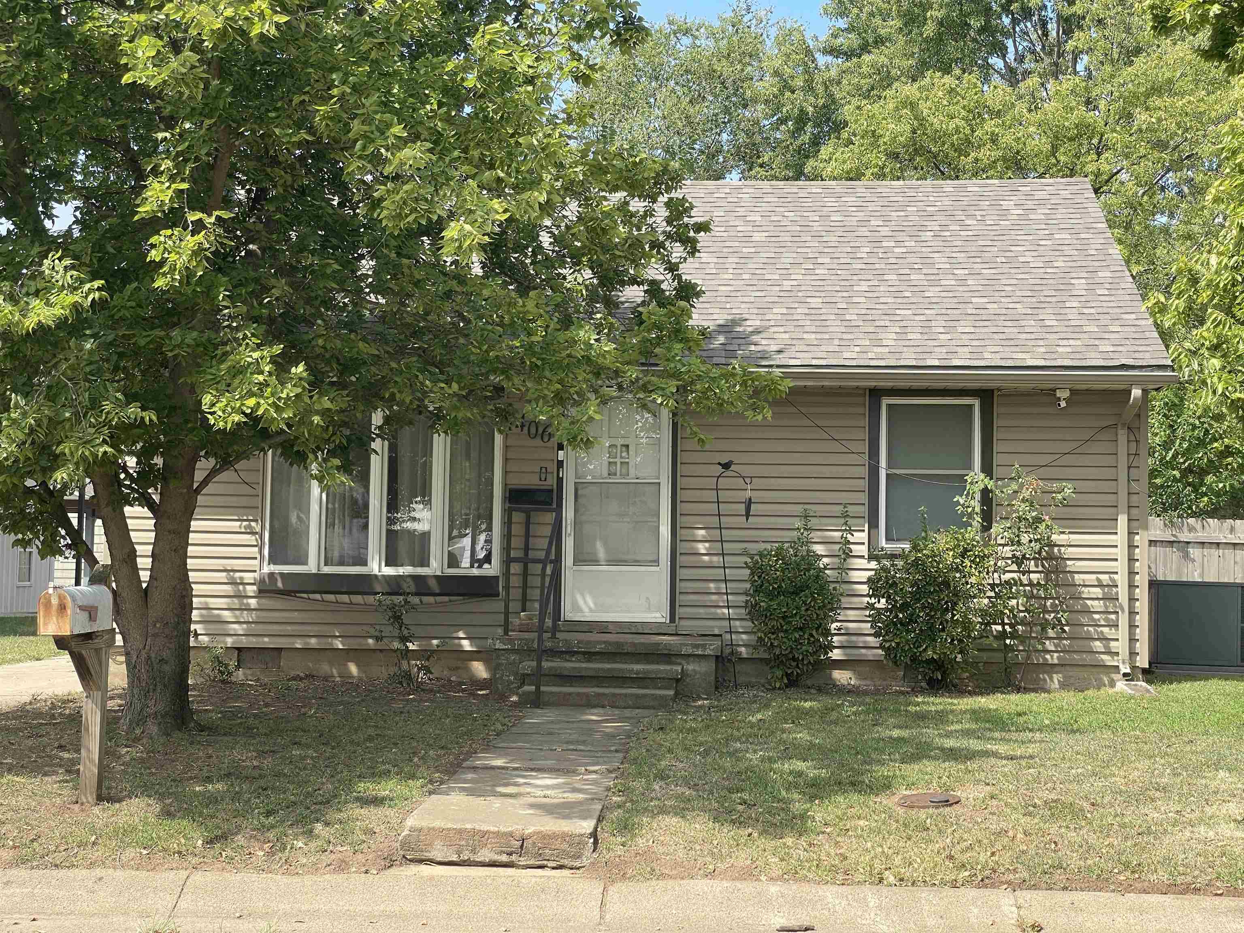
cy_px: 466
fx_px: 1869
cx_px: 622
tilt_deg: +3.4
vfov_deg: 28.0
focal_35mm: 52
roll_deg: -1.0
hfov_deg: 36.8
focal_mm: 6
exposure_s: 1/607
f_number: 2
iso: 25
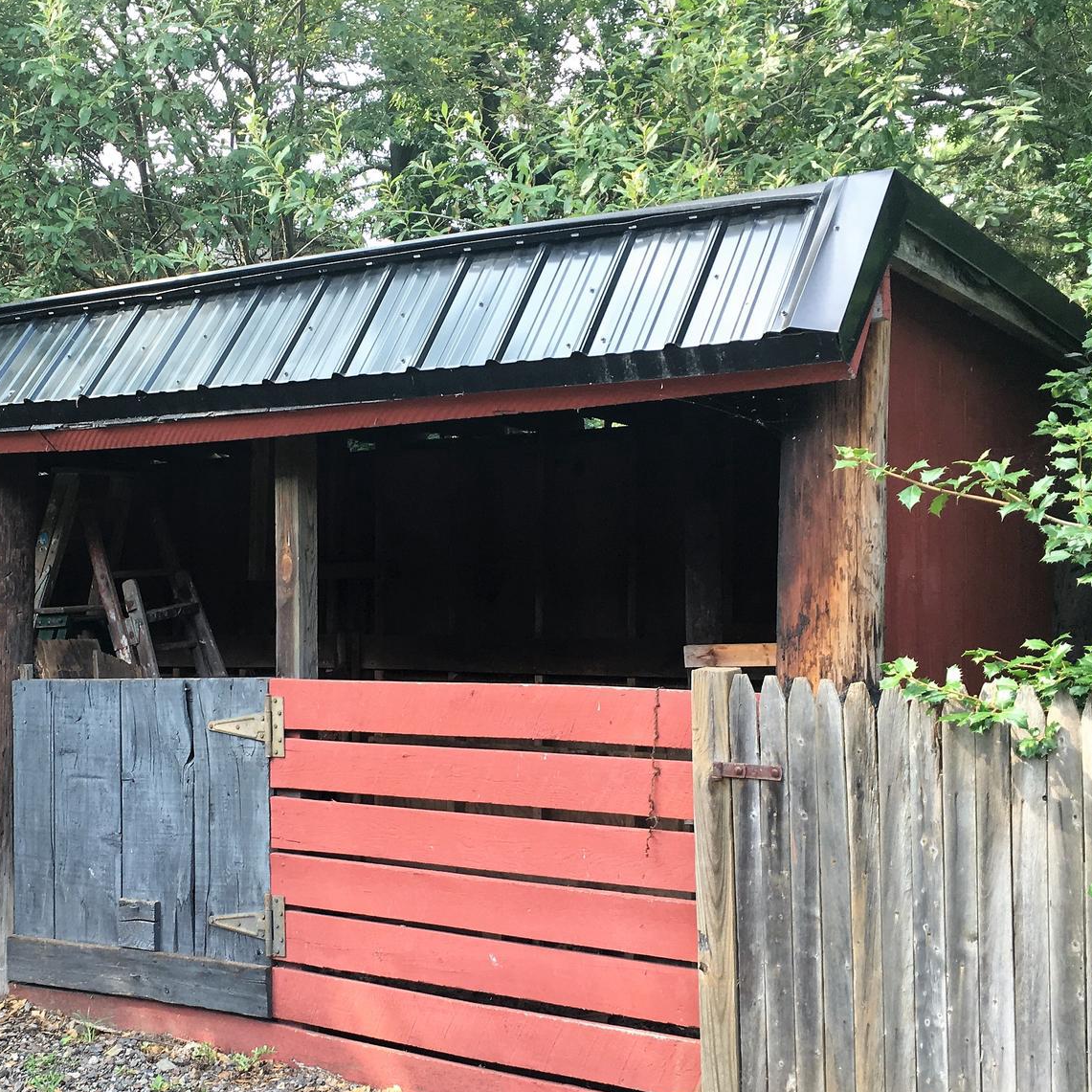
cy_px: 656
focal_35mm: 46
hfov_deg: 36.1
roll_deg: +0.9
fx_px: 1642
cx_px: 295
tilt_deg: -2.5
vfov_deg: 36.7
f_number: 2.2
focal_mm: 4.15
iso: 32
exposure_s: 1/120
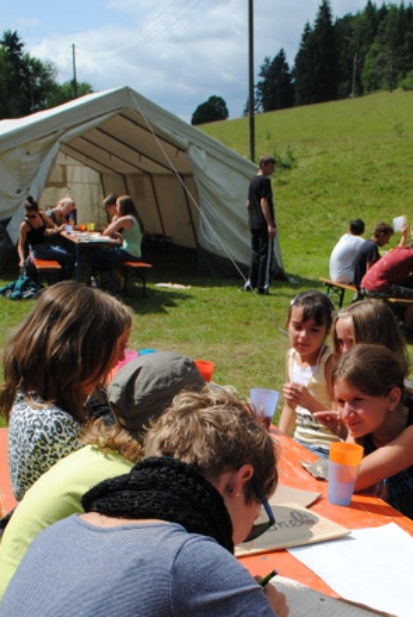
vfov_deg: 39.4
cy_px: 446
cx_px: 318
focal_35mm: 49
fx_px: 841
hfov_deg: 27.2
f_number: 9
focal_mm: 18
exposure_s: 1/320
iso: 100
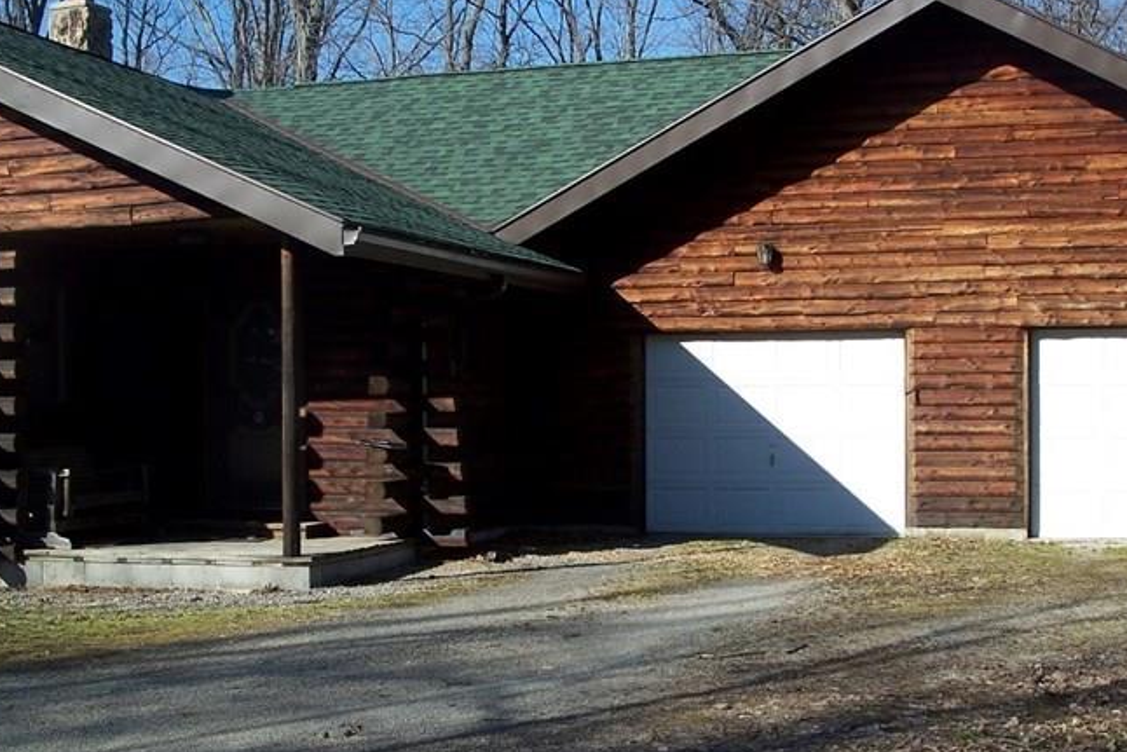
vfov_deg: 22.2
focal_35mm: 61
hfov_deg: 32.9
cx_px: 616
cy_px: 454
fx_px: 1910
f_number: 4
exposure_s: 1/400
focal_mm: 7.8
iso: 64
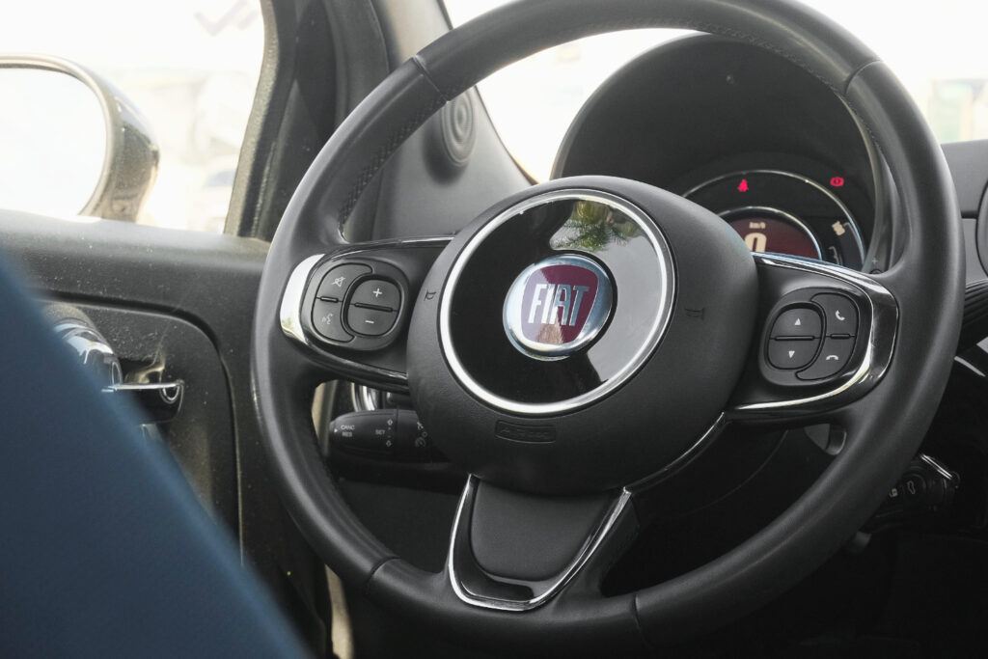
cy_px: 330
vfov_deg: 20.0
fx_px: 1866
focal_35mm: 68
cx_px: 494
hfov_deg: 29.7
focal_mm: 45
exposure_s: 1/180
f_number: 9
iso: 2000
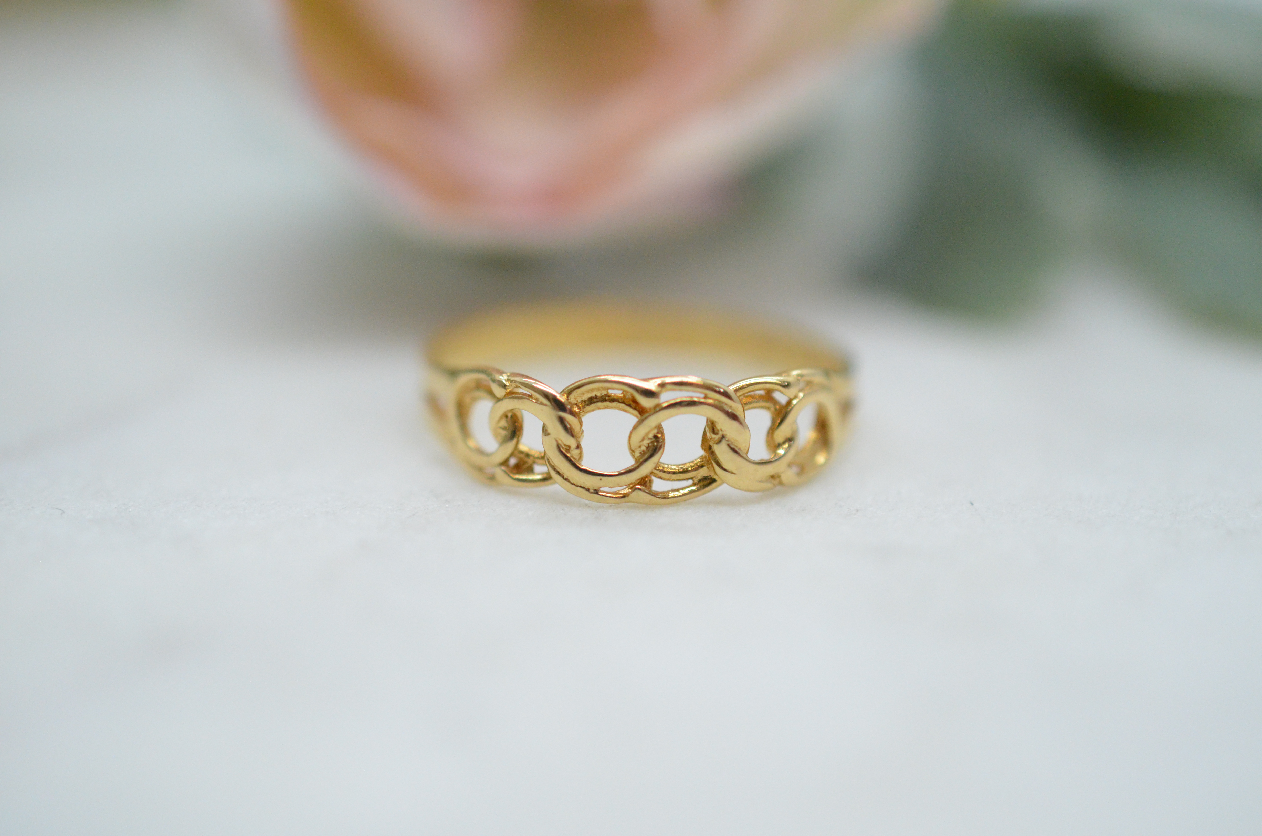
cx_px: 631
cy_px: 418
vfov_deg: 22.5
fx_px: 2099
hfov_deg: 33.5
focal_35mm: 60
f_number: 4
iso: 3200
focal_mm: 40
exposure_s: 1/2000
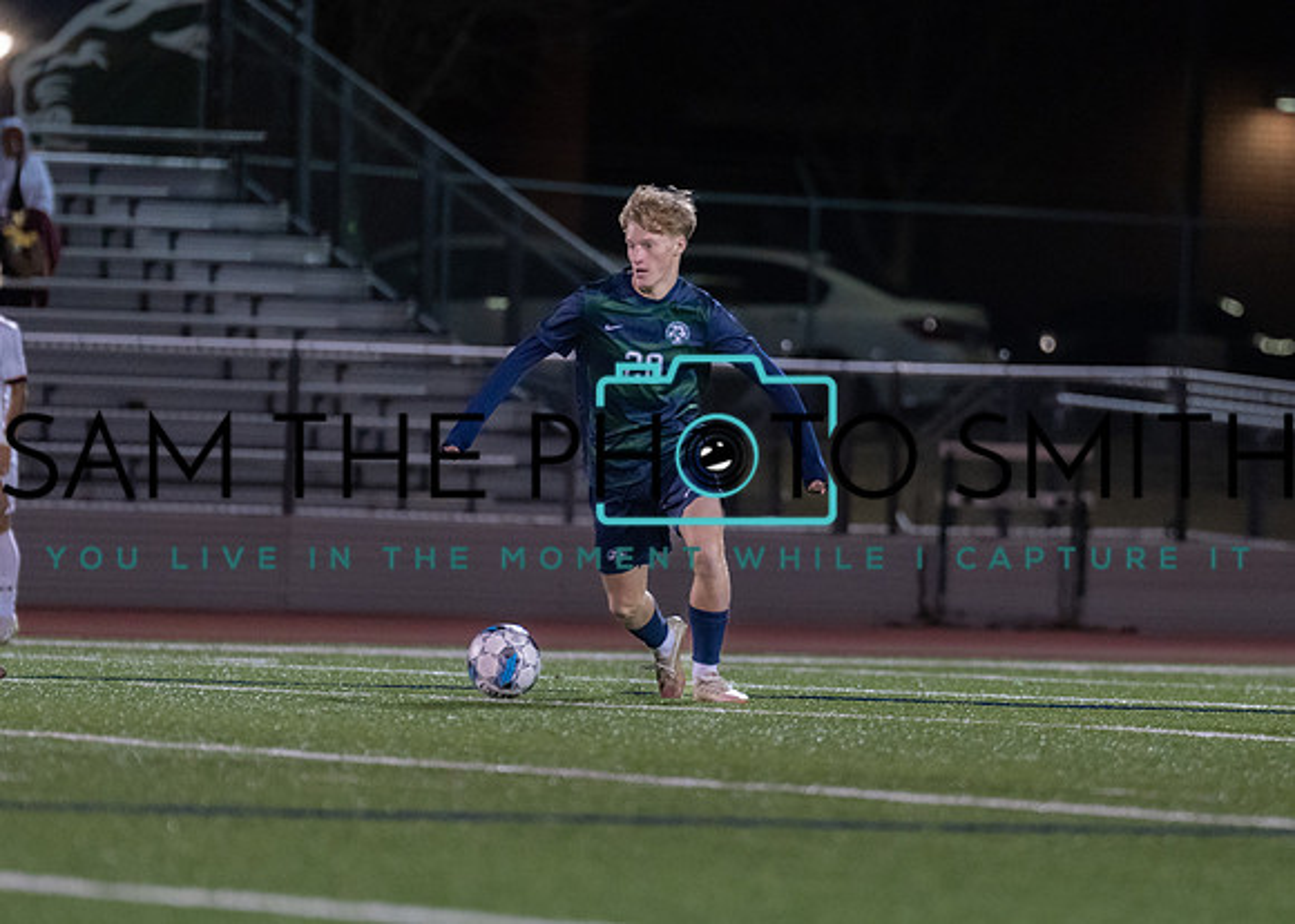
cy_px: 482
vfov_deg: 3.9
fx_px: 13455
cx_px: 764
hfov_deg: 5.5
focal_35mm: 366
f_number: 2.8
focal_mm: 200
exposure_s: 1/1000
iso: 2500
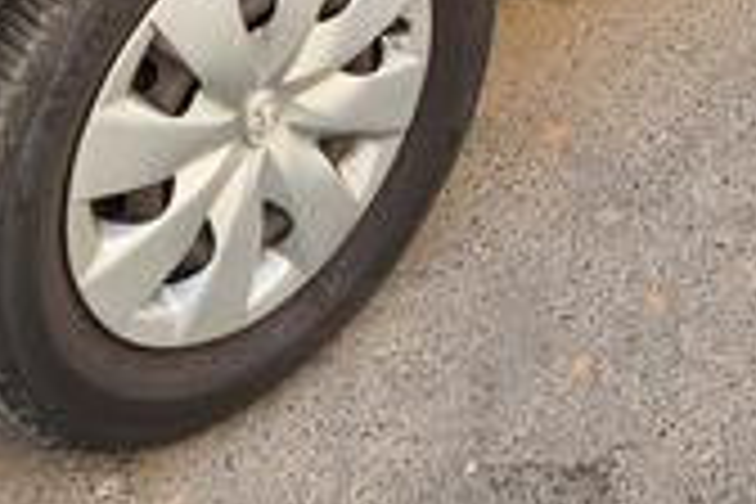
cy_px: -583
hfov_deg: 21.9
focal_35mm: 93
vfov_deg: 12.5
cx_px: 310
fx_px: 1953
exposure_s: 1/180
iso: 25
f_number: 1.8
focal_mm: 5.4
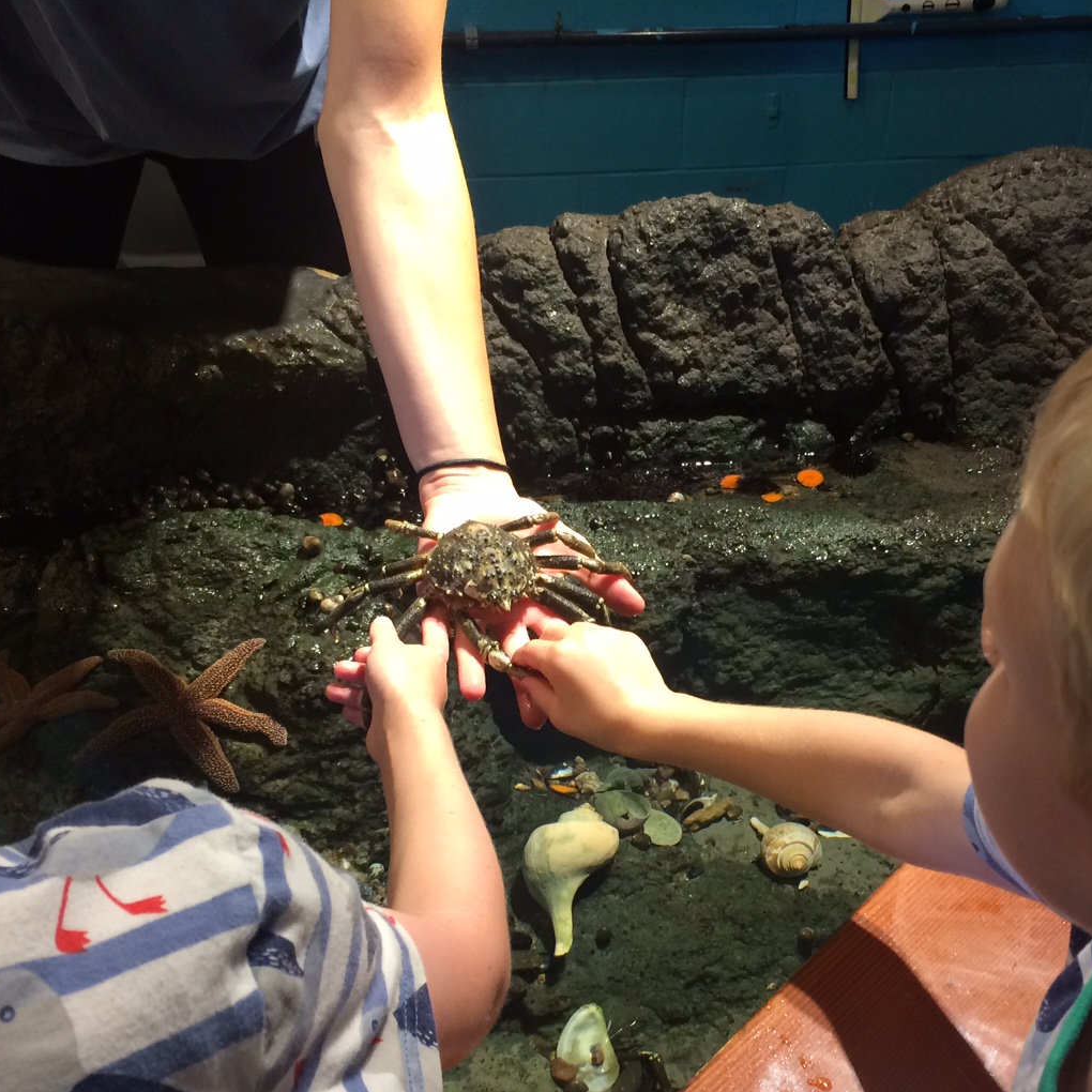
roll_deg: -1.9
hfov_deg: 40.8
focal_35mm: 41
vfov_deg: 40.8
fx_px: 1463
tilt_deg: -38.3
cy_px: 652
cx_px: 640
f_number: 2.2
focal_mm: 4.15
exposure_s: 1/30
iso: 100
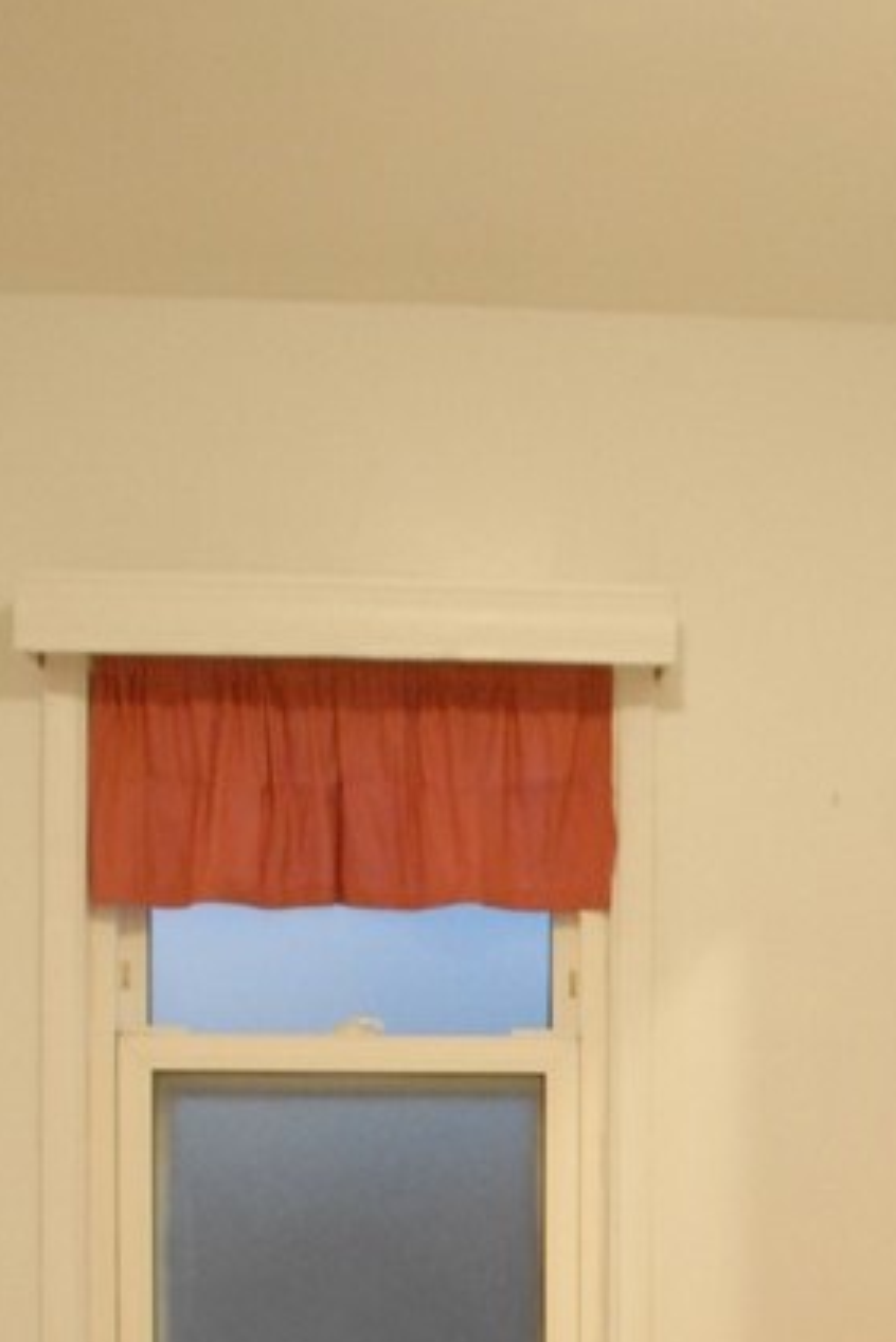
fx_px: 2870
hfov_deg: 17.5
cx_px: 823
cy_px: 1309
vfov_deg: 25.2
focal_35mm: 77
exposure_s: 1/30
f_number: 3.5
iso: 1100
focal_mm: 20
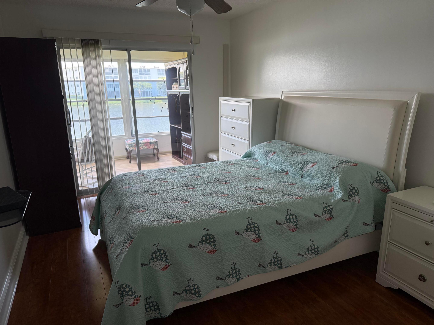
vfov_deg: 56.8
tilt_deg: -13.4
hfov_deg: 71.6
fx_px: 301
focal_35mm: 24
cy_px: 162
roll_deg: +0.8
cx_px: 217
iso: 200
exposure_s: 1/163
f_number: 1.78
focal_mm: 6.76
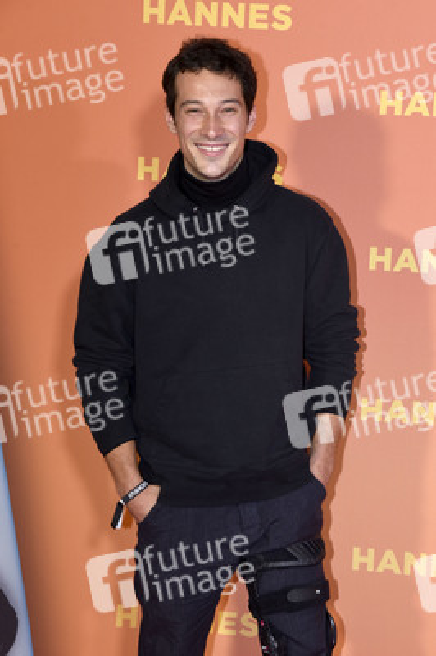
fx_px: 1365
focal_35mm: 75
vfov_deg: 27.0
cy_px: 328
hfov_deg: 18.2
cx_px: 218
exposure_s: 1/80
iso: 1000
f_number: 6.3
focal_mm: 75
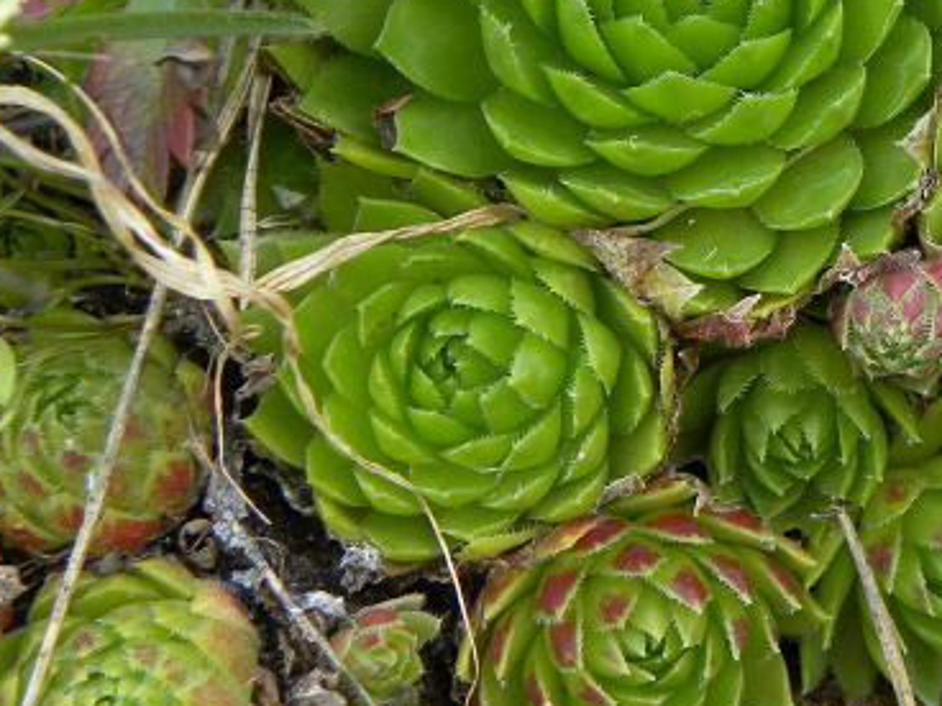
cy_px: 200
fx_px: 2721
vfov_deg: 14.7
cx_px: 986
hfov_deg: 19.0
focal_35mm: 100
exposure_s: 1/60
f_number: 3.2
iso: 100
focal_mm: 8.2
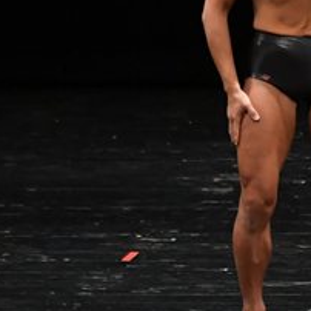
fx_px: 6678
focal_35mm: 657
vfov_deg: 2.7
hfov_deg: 2.7
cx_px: 589
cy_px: 111
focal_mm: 135
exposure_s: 1/400
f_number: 5.6
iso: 3200
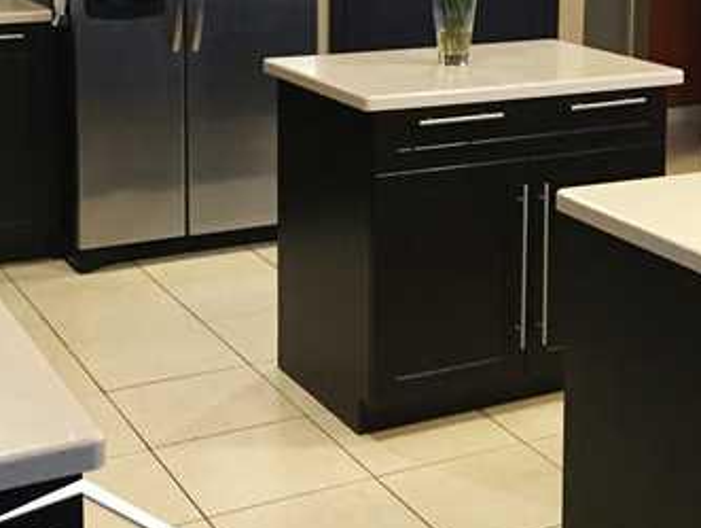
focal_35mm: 70
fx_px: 1419
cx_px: 506
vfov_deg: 20.5
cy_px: 23
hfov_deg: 27.4
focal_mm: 4.15
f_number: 2.2
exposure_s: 1/30
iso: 250
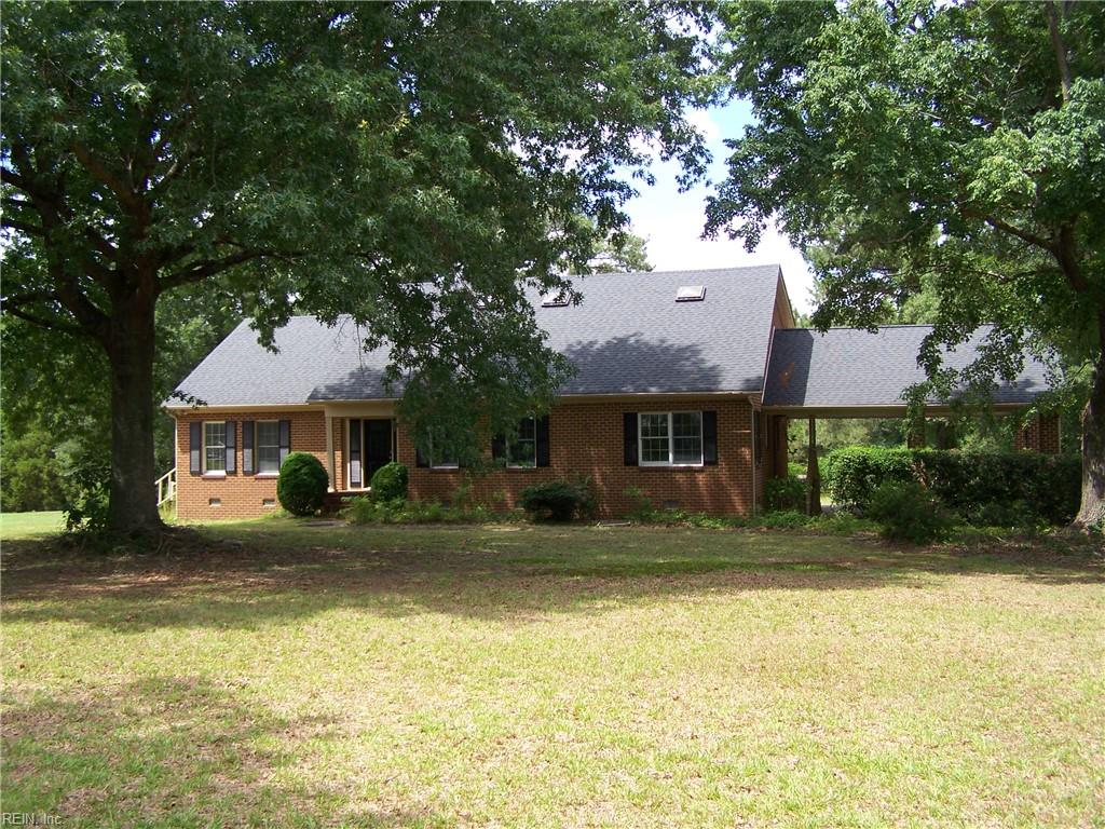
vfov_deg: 37.7
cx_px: 552
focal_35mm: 38
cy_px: 414
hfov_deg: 49.0
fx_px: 1213
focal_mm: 6.3
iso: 64
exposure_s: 1/320
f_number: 2.8
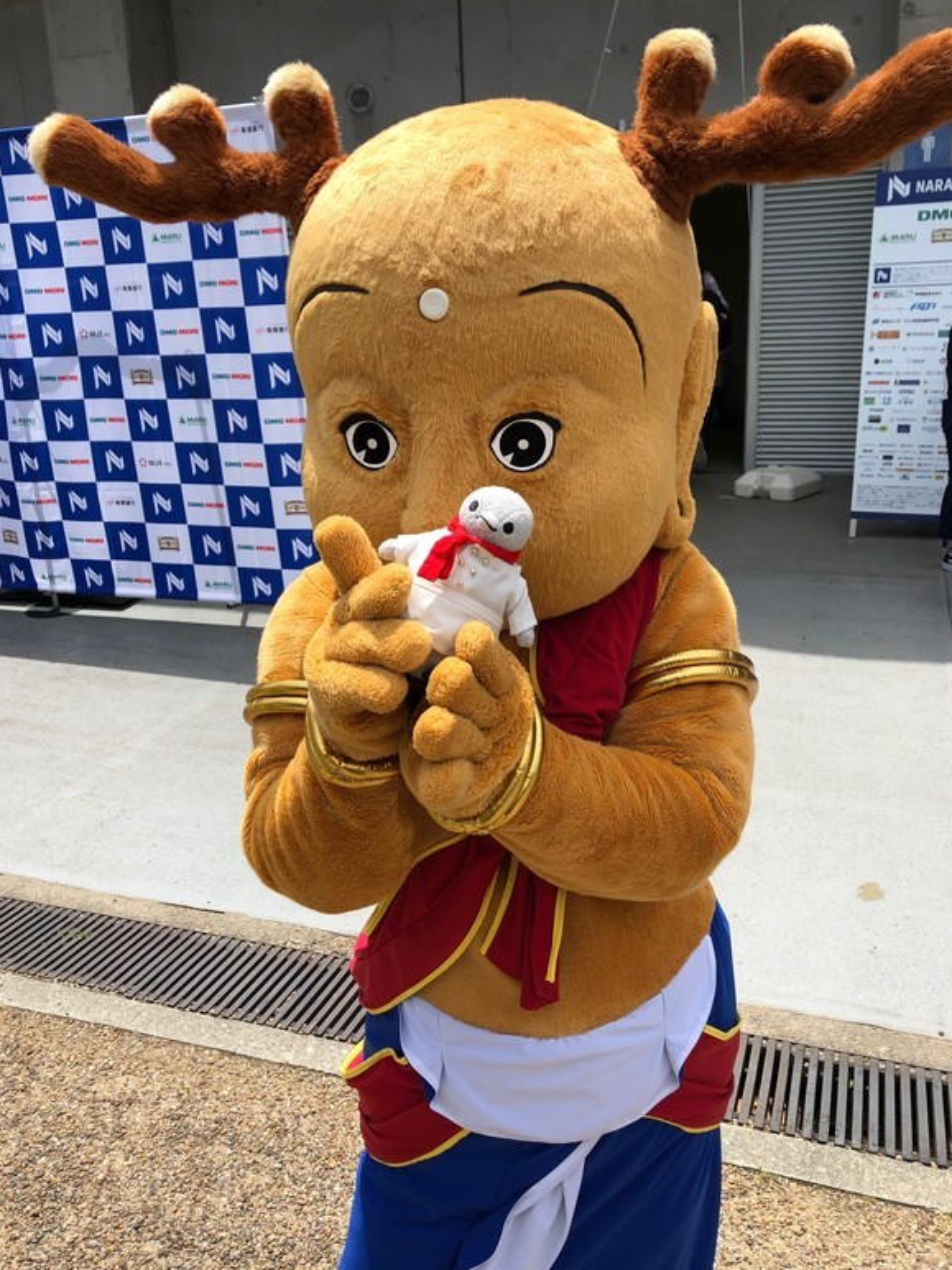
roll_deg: +1.6
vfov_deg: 61.7
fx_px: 1063
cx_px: 470
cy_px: 625
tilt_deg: -15.8
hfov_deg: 48.2
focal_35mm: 29
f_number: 1.8
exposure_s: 1/1946
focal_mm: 3.99
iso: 20
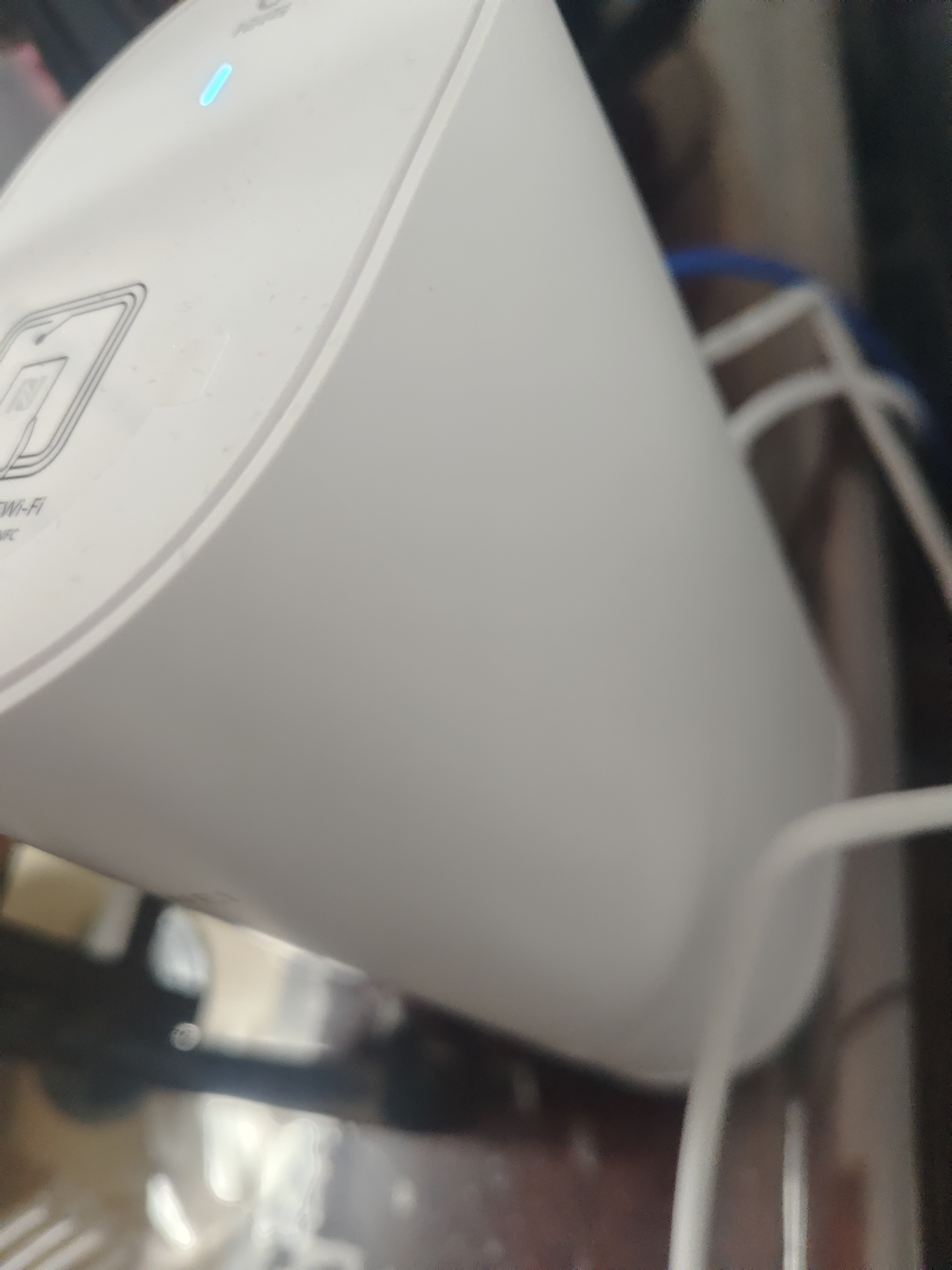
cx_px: 476
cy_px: 635
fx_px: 843
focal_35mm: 23
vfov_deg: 73.9
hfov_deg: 58.9
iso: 2642
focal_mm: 5.56
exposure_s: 1/100
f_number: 1.88
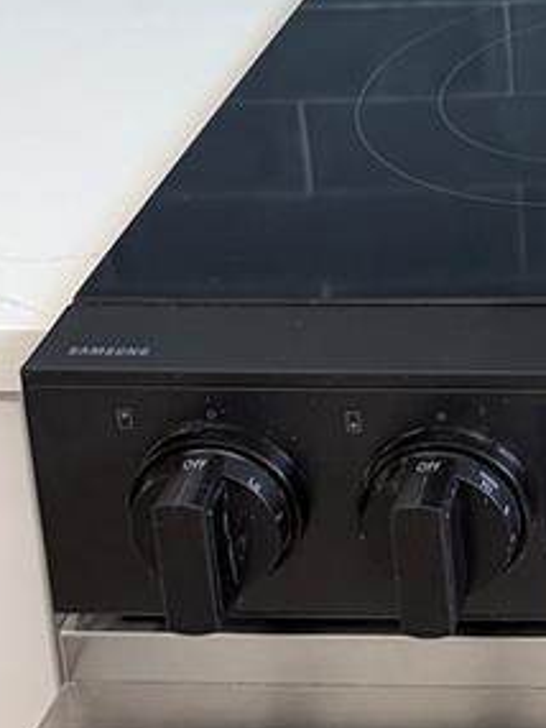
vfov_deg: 17.6
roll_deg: -1.1
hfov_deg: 13.4
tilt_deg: -15.5
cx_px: 944
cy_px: -340
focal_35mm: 101
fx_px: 2123
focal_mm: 6.76
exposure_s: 1/94
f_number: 1.78
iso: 200
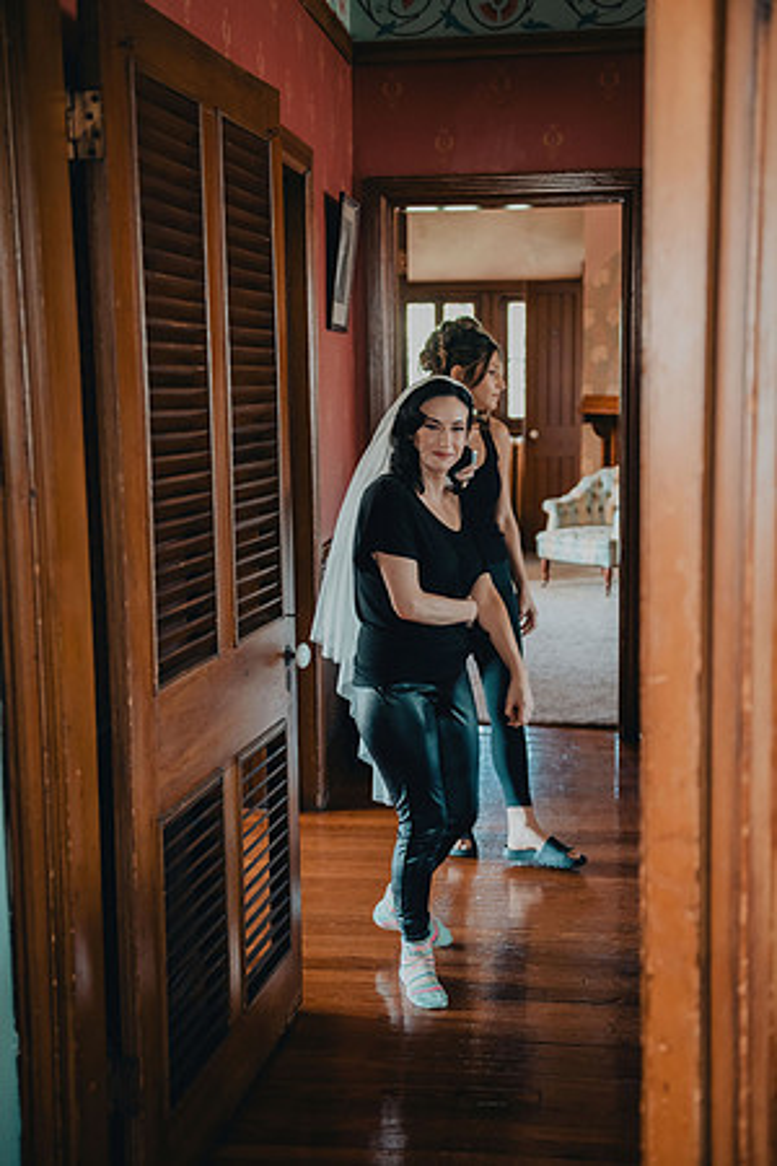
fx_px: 1457
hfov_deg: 29.9
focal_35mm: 45
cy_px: 583
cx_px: 388
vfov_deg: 43.6
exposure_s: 1/60
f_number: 2.8
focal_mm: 45
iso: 2000
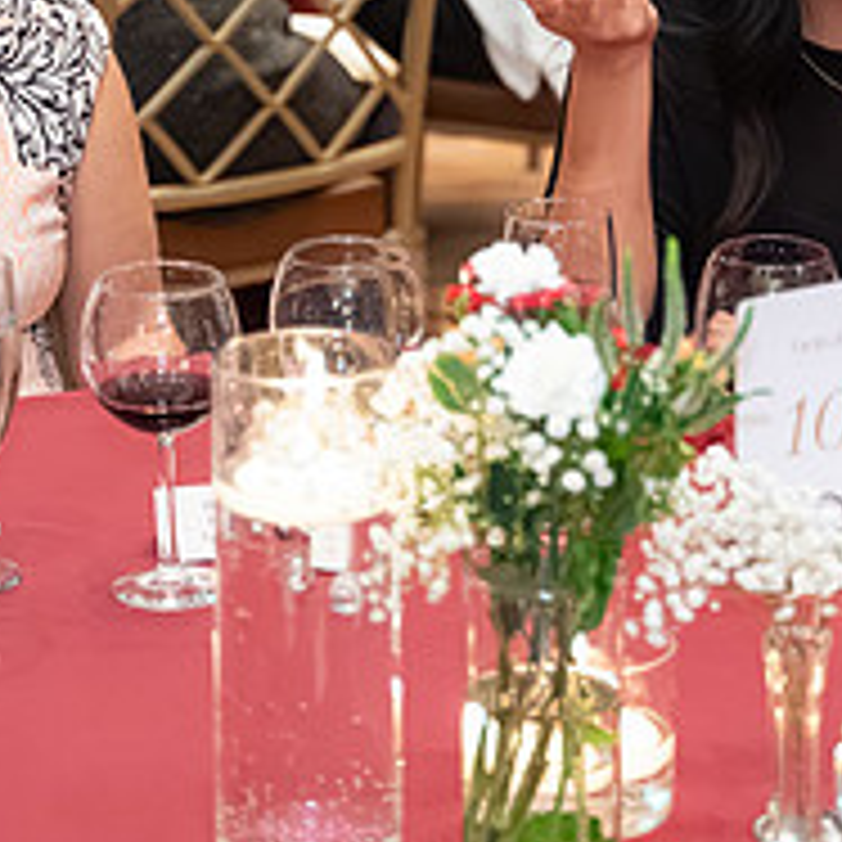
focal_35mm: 158
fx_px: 4348
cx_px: 717
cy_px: 117
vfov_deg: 11.0
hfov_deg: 11.0
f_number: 2.8
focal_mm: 55
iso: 8000
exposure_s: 1/125
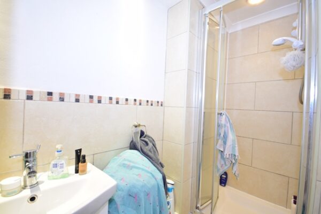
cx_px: 160
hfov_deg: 100.4
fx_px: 134
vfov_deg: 77.3
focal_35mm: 15
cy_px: 107
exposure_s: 1/8
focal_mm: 10
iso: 100
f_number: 4
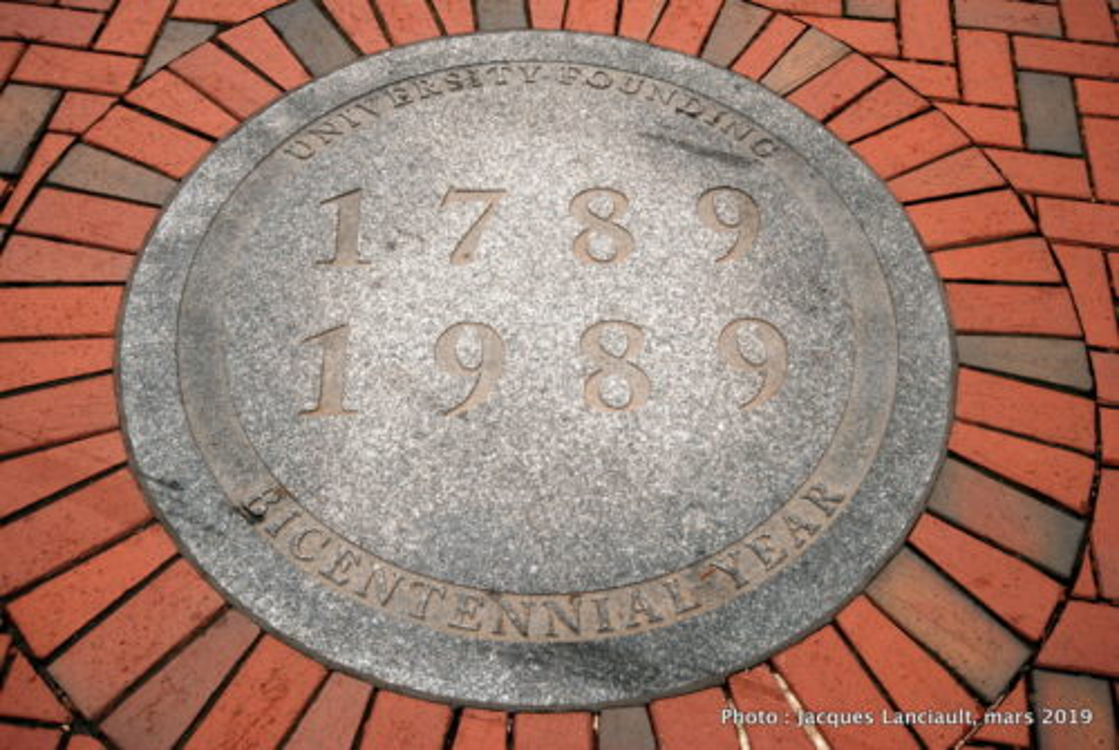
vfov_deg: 40.1
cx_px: 560
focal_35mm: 33
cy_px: 375
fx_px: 1027
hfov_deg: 57.2
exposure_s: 1/40
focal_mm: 22
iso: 100
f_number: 10
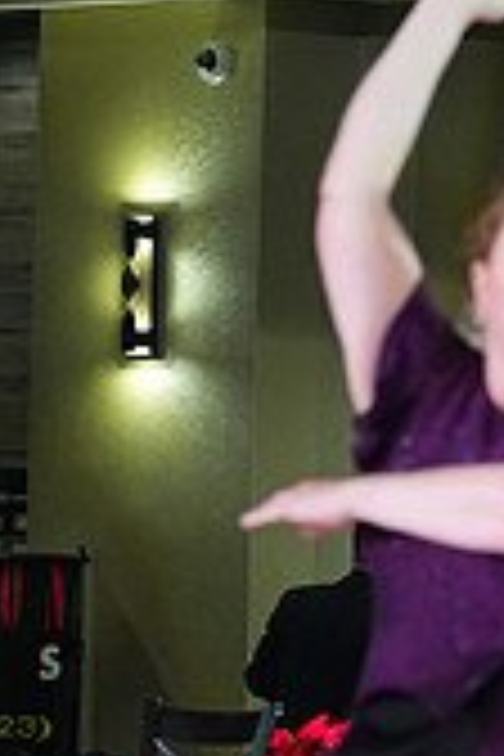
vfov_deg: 4.7
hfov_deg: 3.1
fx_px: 9197
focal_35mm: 438
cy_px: 972
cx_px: 466
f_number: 5
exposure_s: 1/400
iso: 6400
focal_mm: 127
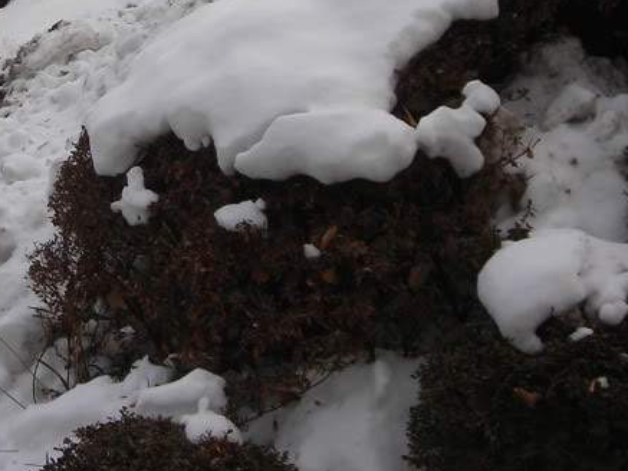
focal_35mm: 89
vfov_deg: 16.4
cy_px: 65
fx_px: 1615
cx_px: 122
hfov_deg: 21.7
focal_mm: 6.3
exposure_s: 1/62.7
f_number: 3.2
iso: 50
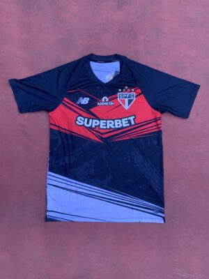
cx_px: 104
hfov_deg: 53.1
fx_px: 209
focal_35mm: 26
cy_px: 140
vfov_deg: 67.3
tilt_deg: -87.7
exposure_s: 1/121
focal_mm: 4.25
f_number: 1.8
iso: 50
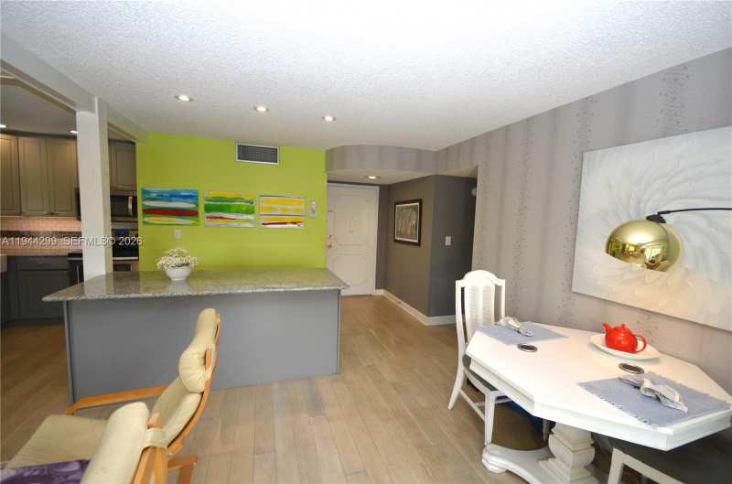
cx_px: 366
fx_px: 324
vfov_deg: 73.4
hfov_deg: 96.9
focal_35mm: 16
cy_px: 242
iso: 200
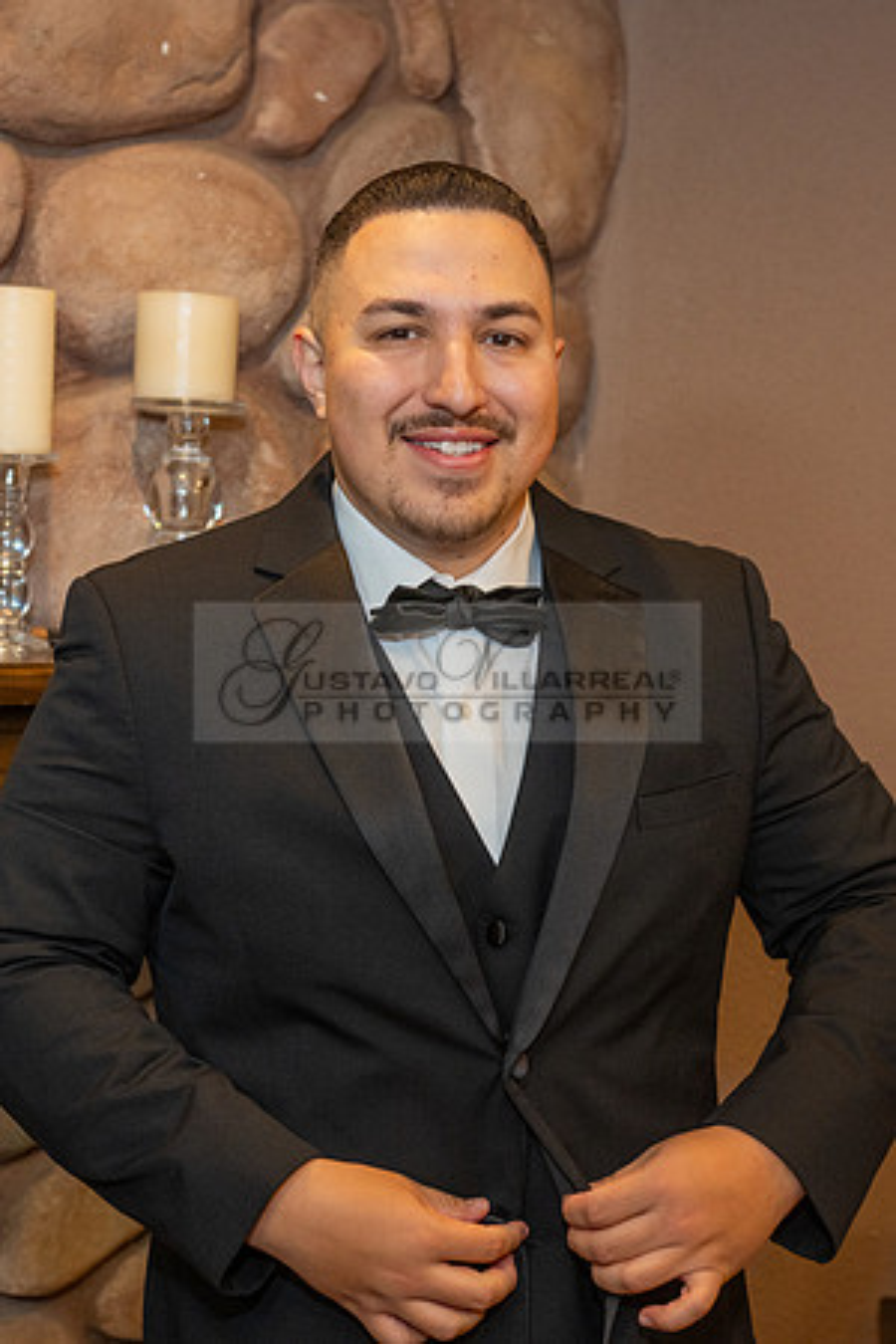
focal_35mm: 68
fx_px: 2520
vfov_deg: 29.9
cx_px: 420
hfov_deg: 20.2
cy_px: 672
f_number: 4
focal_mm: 45
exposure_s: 1/160
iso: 640
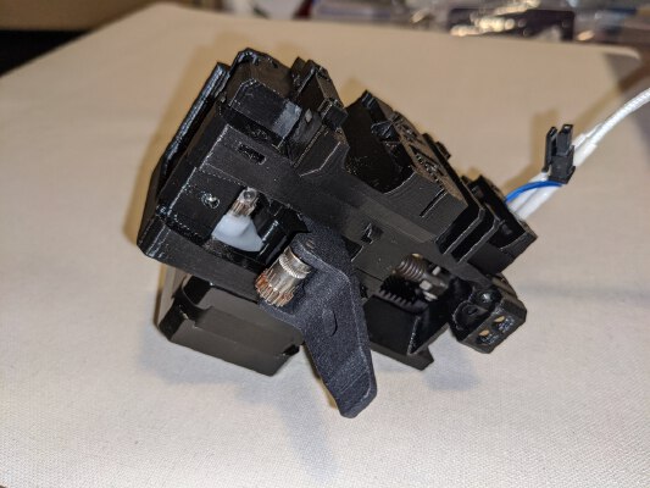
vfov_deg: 51.4
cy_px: 244
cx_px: 325
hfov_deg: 65.3
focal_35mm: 27
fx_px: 507
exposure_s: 1/120
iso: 204
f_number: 1.73
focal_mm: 4.38
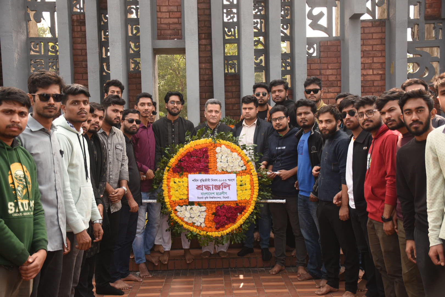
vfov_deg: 33.0
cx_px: 222
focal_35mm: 40
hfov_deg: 47.9
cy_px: 148
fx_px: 501
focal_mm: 27
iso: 250
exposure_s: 1/400
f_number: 4
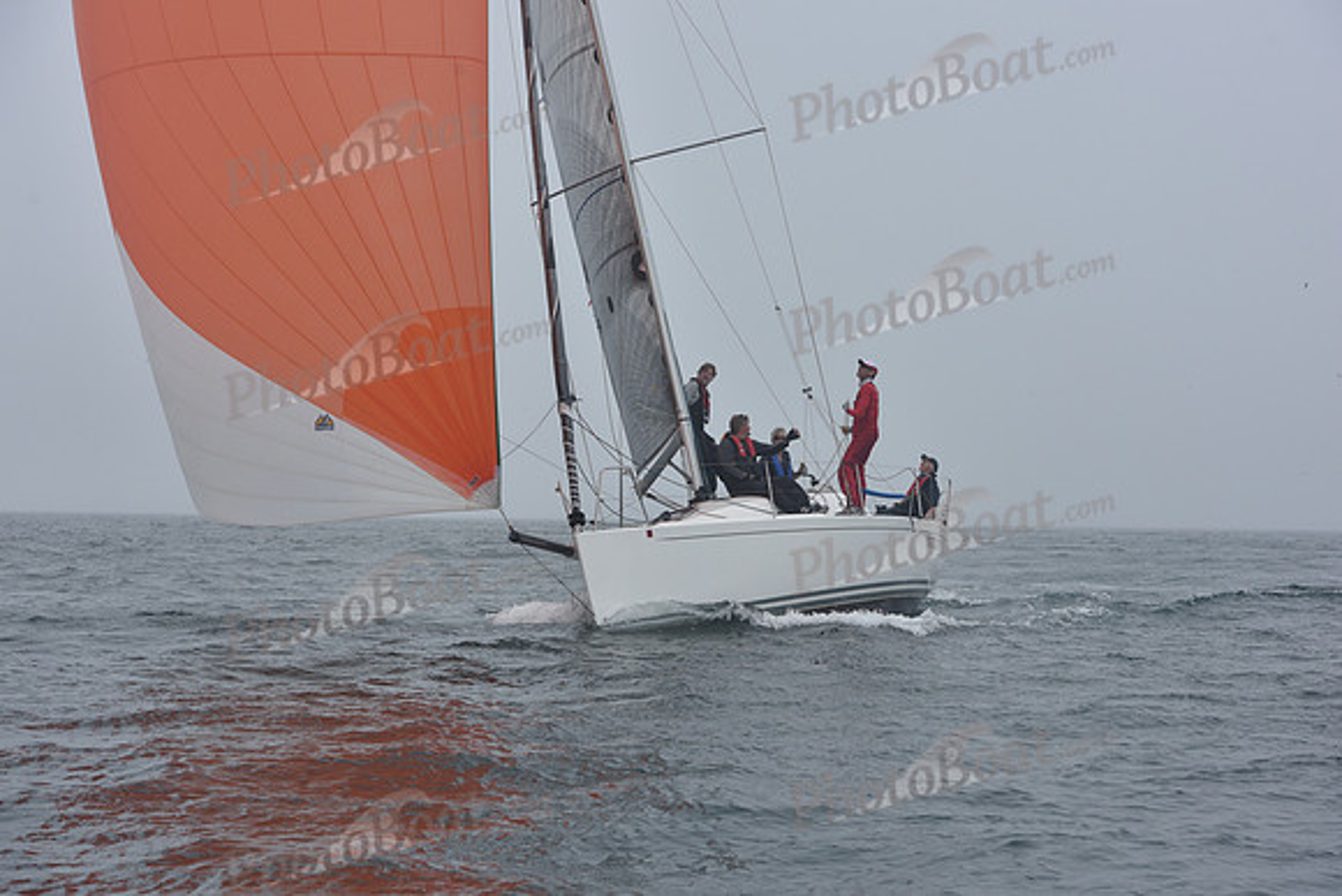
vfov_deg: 19.5
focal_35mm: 70
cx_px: 671
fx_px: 2610
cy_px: 448
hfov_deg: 28.8
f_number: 8
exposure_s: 1/800
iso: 250
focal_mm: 70
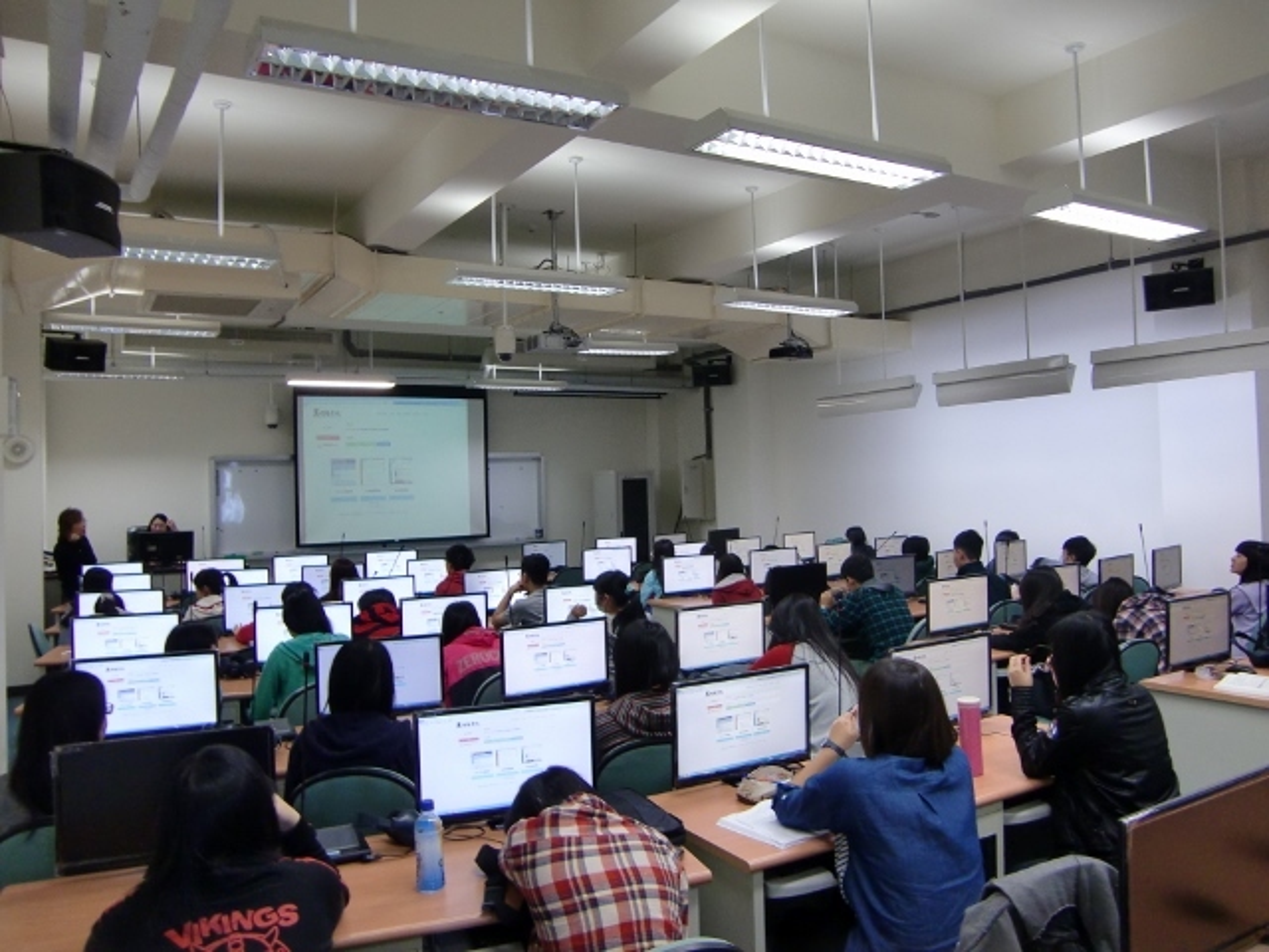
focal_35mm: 28
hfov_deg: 63.4
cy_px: 476
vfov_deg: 49.7
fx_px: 1026
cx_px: 634
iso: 160
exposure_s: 1/60
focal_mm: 4.9
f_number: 2.6
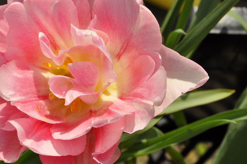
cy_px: 73
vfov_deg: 3.8
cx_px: 78
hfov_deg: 5.7
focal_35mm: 365
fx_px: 2502
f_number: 20
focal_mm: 170
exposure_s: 1/125
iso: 250
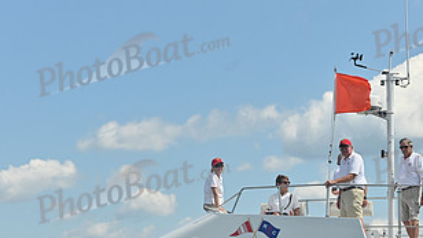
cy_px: 240
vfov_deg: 8.7
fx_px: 1547
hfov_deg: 15.5
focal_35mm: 138
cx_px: 302
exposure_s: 1/1600
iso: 250
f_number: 6.3
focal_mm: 70
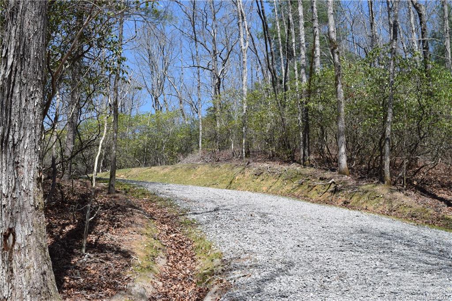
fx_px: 489
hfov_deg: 49.6
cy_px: 150
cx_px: 226
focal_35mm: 39
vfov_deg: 34.2
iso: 200
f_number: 9
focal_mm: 26
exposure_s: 1/320
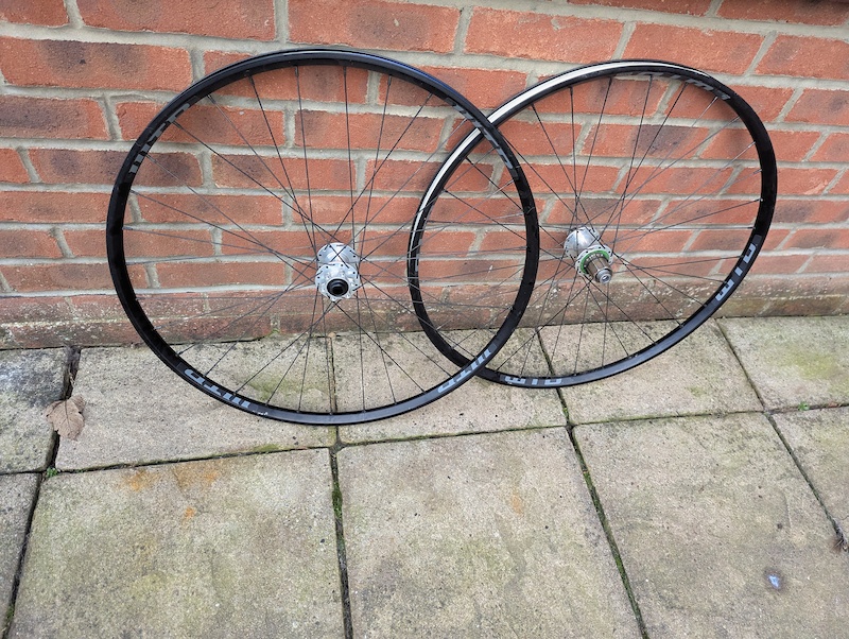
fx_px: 589
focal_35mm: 24
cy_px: 320
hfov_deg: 71.5
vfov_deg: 56.9
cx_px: 424
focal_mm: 6.81
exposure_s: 1/422
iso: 314
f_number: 1.85
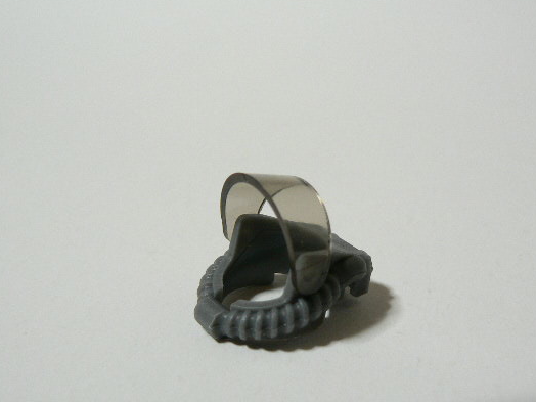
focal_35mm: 44
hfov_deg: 42.9
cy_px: 238
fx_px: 681
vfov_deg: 32.8
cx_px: 271
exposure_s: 1/15
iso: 150
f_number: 2.8
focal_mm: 6
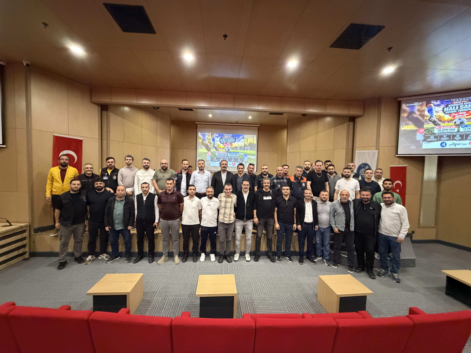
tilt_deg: -2.6
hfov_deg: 102.1
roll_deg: -1.4
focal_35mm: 14
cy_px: 176
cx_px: 236
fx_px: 190
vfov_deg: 85.7
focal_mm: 2.22
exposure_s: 1/50
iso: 1000
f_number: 2.2
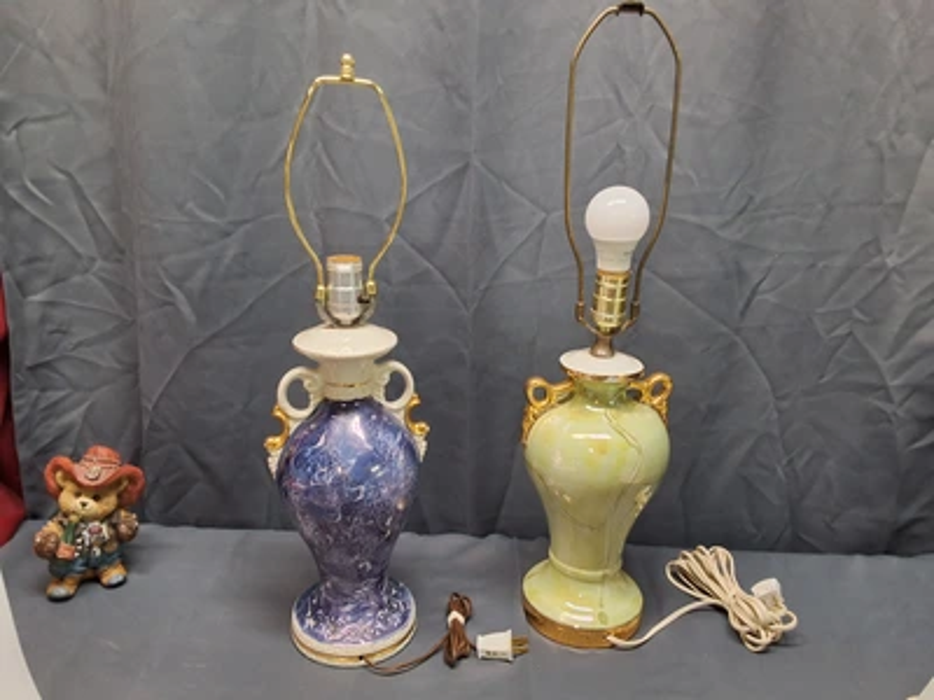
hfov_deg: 63.4
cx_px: 467
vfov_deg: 49.7
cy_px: 350
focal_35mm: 28
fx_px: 755
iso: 160
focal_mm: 2.91
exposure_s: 1/30
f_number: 1.9
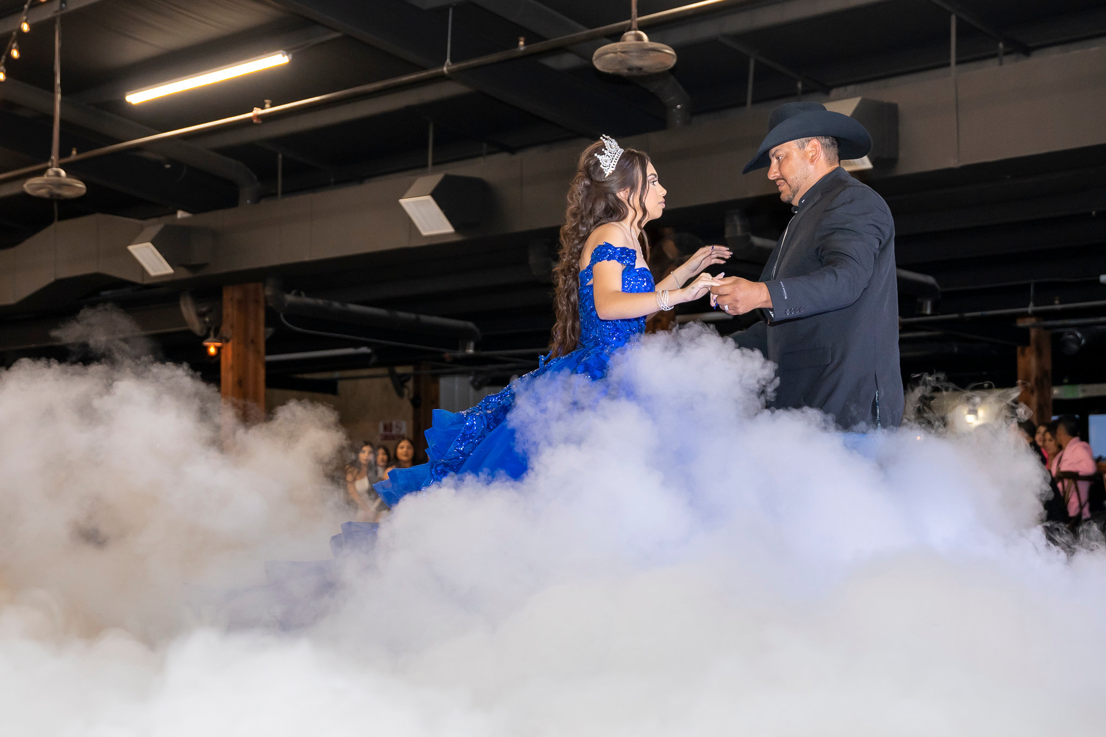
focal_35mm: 63
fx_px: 1925
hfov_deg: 32.1
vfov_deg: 21.7
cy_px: 368
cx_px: 553
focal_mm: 40
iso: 640
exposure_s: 1/200
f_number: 2.8
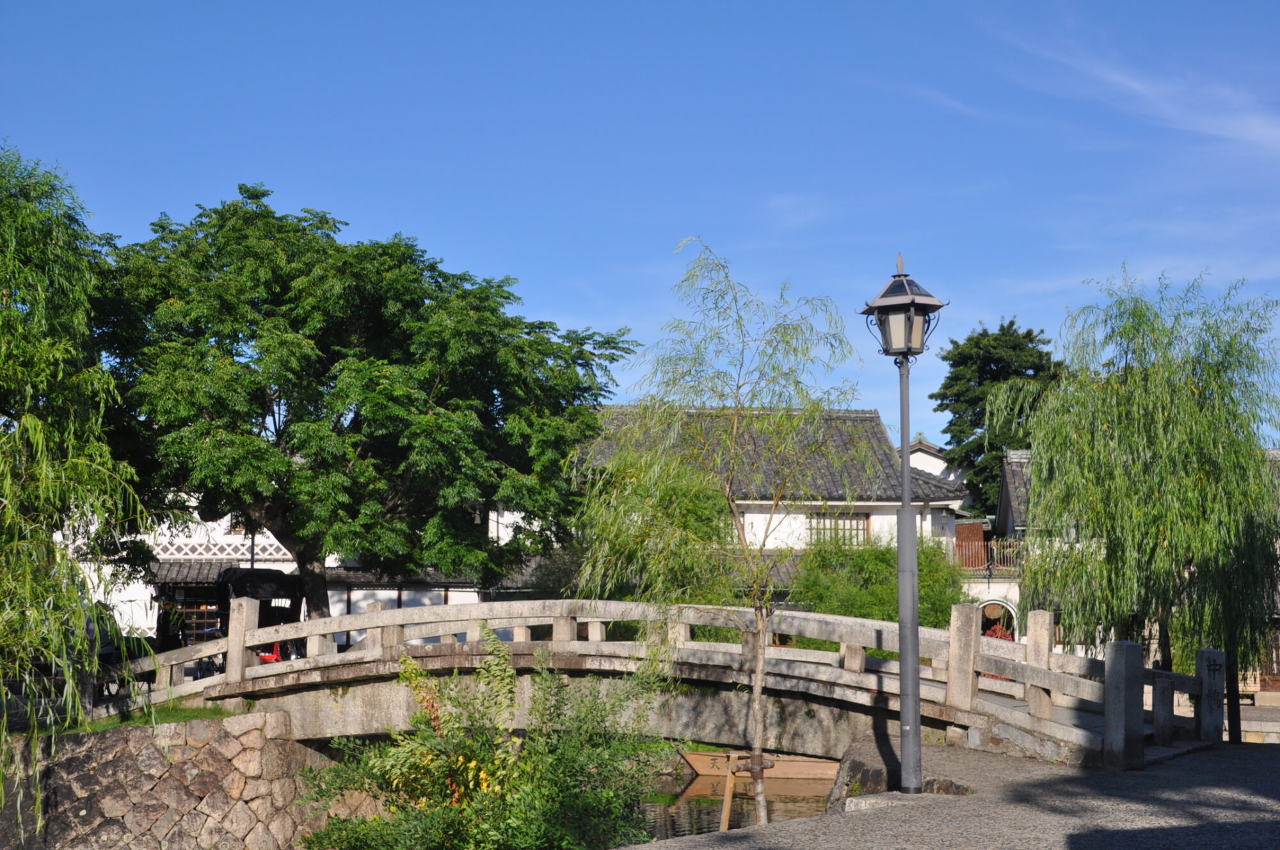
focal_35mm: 48
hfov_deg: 41.2
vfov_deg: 28.0
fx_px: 1704
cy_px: 425
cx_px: 640
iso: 200
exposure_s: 1/400
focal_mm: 32
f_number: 10
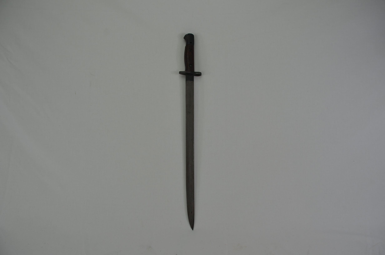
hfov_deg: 67.5
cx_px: 192
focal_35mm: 27
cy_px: 128
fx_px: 288
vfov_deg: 47.7
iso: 200
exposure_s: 1/160
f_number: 6.3
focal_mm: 18
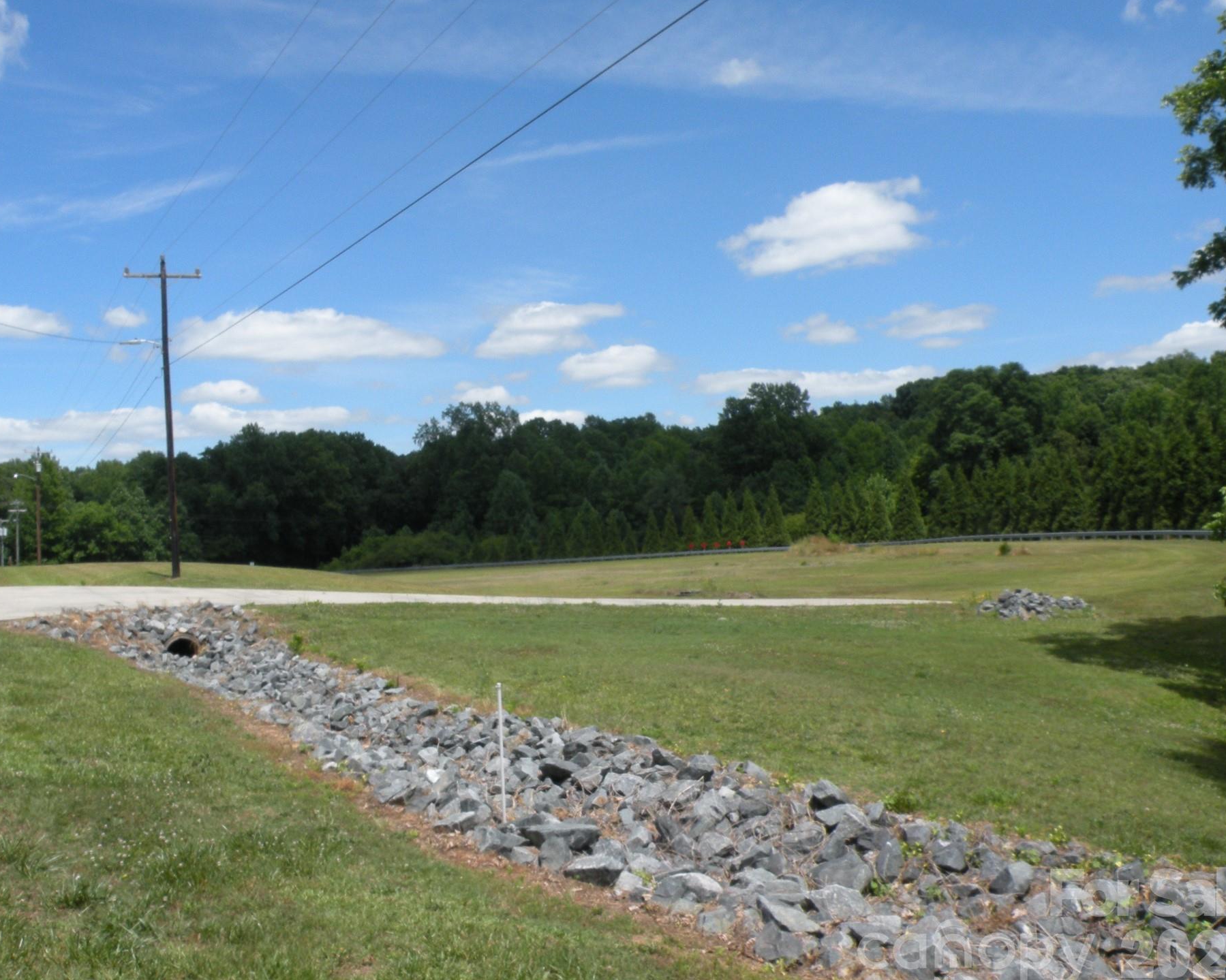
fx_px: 1088
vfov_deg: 48.5
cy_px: 479
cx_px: 570
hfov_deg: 58.7
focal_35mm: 30
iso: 64
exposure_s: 1/267
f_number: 6.3
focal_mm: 4.7
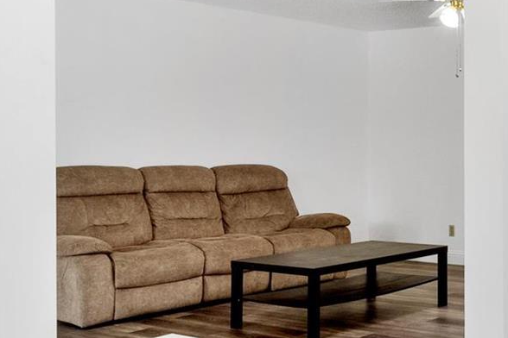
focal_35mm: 49
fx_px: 691
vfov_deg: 27.5
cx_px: 655
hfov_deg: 31.5
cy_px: 159
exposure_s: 1/2.5
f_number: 10
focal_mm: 9
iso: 400
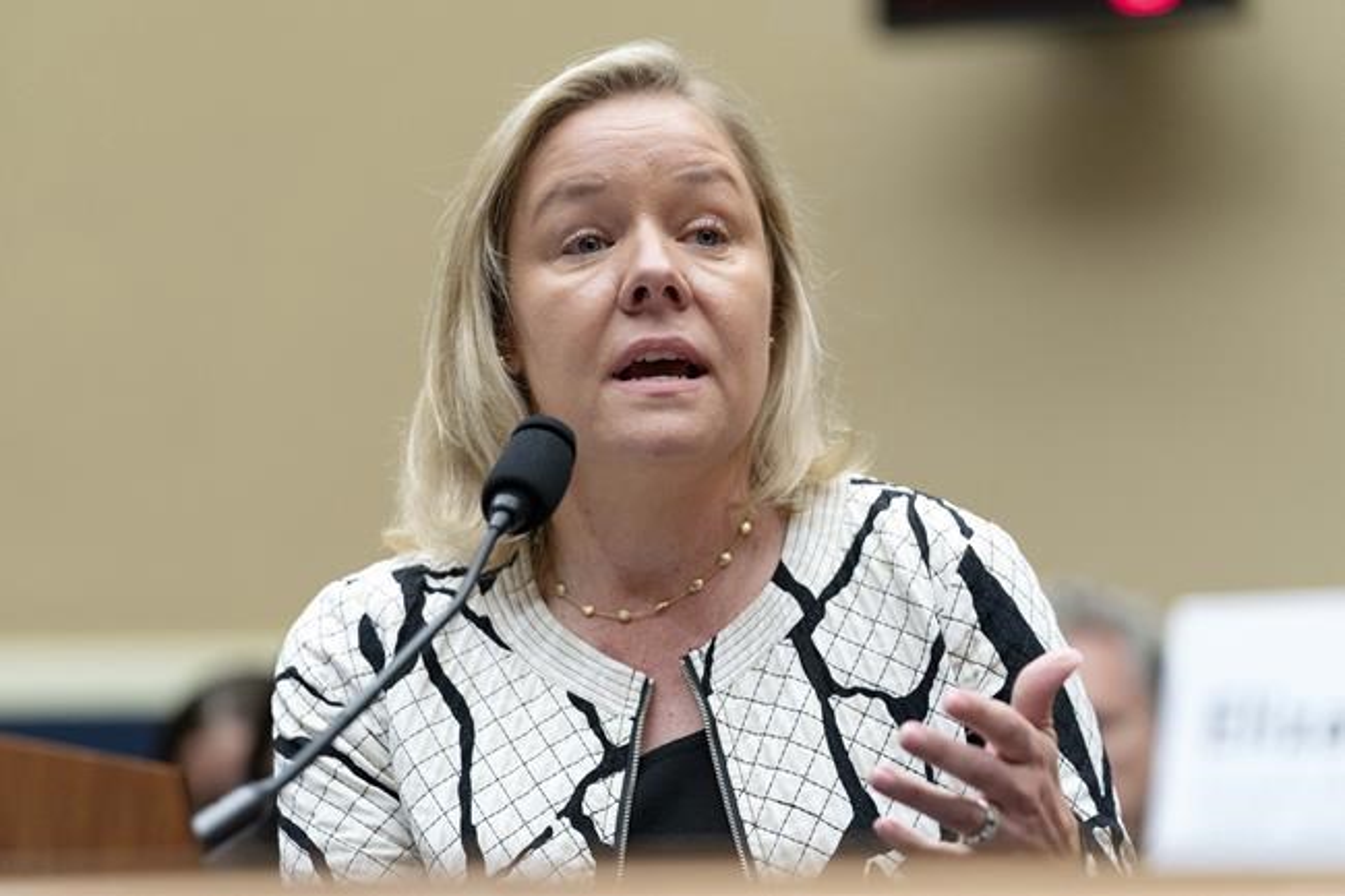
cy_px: 448
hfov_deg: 14.9
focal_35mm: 138
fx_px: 5154
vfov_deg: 9.9
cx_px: 672
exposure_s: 1/640
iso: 2500
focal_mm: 138
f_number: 3.5
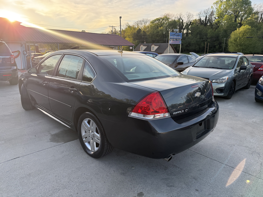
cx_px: 132
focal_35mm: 24
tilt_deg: -14.3
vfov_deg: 56.8
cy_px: 98
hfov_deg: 71.6
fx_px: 182
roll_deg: -0.5
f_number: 1.78
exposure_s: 1/813
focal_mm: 6.76
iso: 100
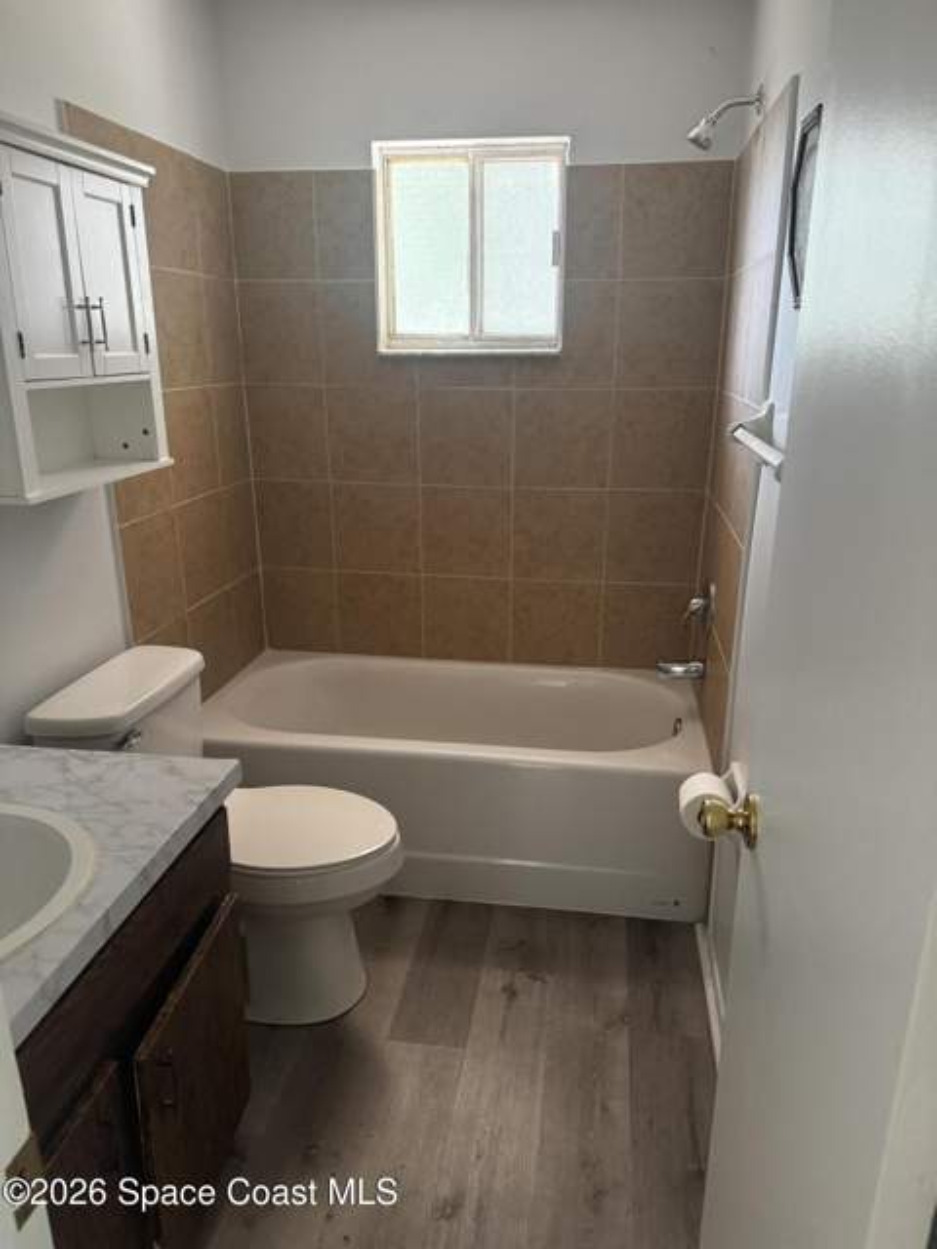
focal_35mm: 24
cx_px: 468
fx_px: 866
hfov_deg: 56.8
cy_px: 624
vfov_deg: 71.6
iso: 640
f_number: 1.78
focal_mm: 6.76
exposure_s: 1/60
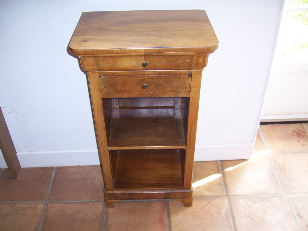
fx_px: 320
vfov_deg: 39.7
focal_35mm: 36
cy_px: 116
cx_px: 154
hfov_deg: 51.4
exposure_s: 1/60
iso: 80
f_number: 2.8
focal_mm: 6.2
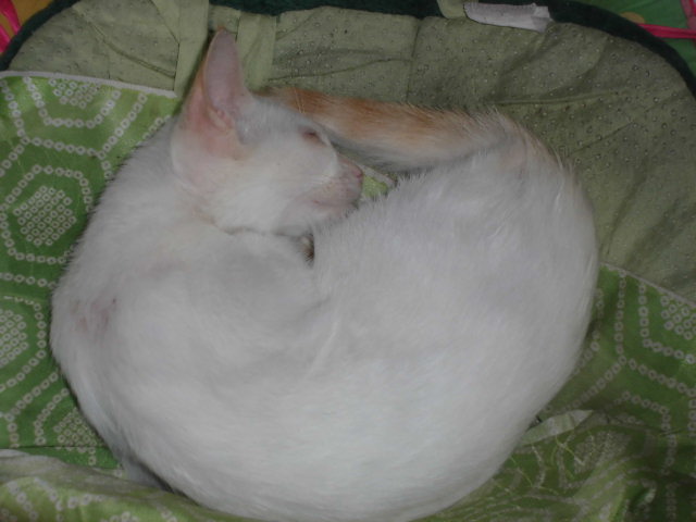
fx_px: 1468
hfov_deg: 26.7
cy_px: 261
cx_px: 348
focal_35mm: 73
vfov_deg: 20.2
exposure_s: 1/60
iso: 200
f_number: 6.1
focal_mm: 13.1
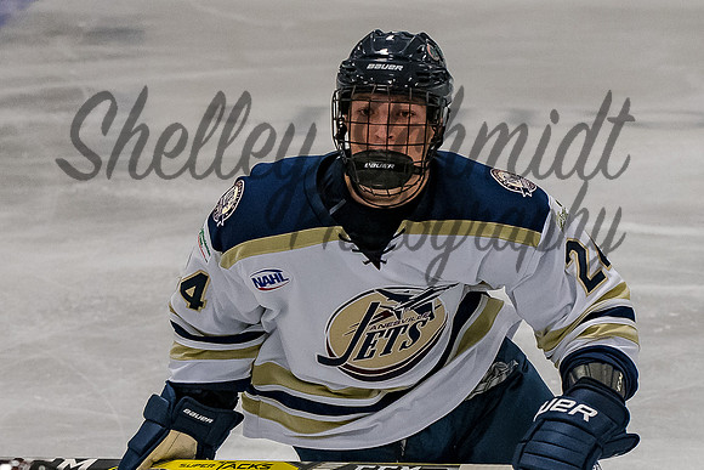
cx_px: 381
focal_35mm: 296
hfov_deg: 7.0
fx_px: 5792
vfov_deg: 4.6
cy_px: 207
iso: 2500
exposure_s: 1/800
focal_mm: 92
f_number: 4
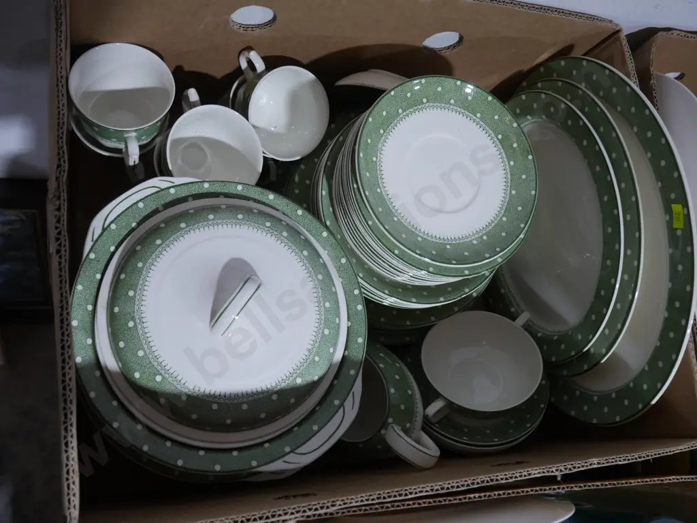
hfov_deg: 54.0
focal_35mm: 34
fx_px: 685
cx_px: 348
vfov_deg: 41.8
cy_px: 262
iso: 640
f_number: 4
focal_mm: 17
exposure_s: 1/60
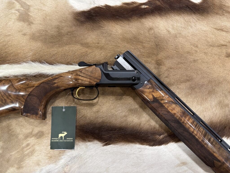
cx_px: 115
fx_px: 173
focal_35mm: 26
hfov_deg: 67.3
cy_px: 86
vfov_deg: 53.1
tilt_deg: -77.8
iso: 160
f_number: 1.6
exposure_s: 1/60
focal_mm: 5.96
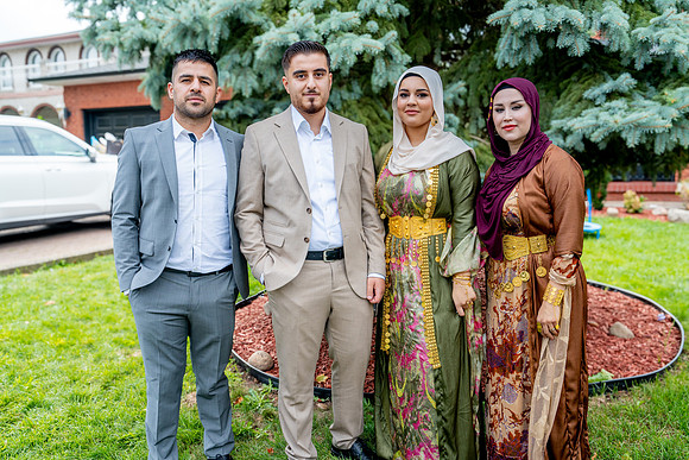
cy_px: 230
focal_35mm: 32
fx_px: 613
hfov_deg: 58.7
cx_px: 344
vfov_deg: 41.1
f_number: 7.1
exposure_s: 1/200
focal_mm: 32
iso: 320
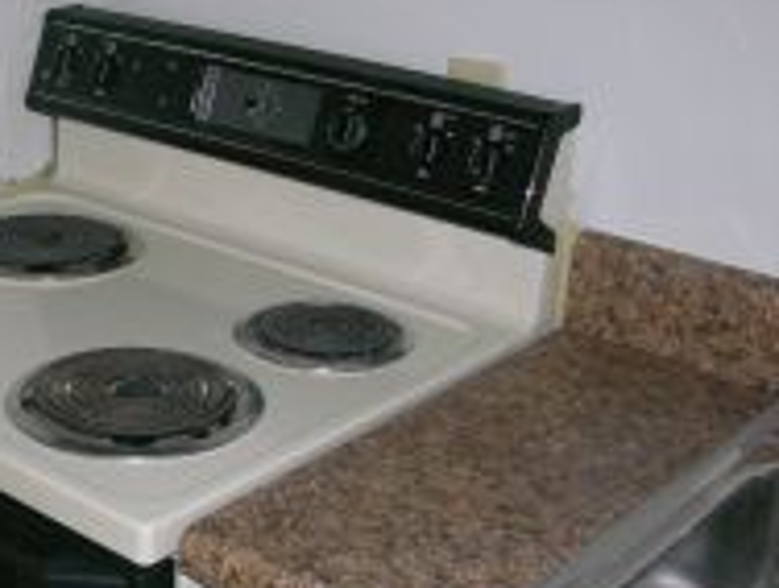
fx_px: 1467
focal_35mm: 65
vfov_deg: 22.7
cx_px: 112
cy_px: 329
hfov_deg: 28.8
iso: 200
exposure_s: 1/60.1
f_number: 2.8
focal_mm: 8.9
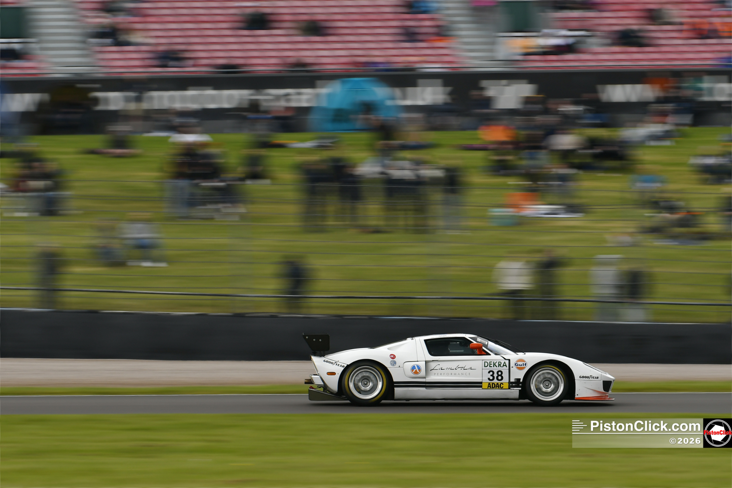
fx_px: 4117
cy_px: 244
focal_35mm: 202
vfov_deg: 6.8
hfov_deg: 10.2
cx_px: 366
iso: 100
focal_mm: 135
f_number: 6.3
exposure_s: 1/125
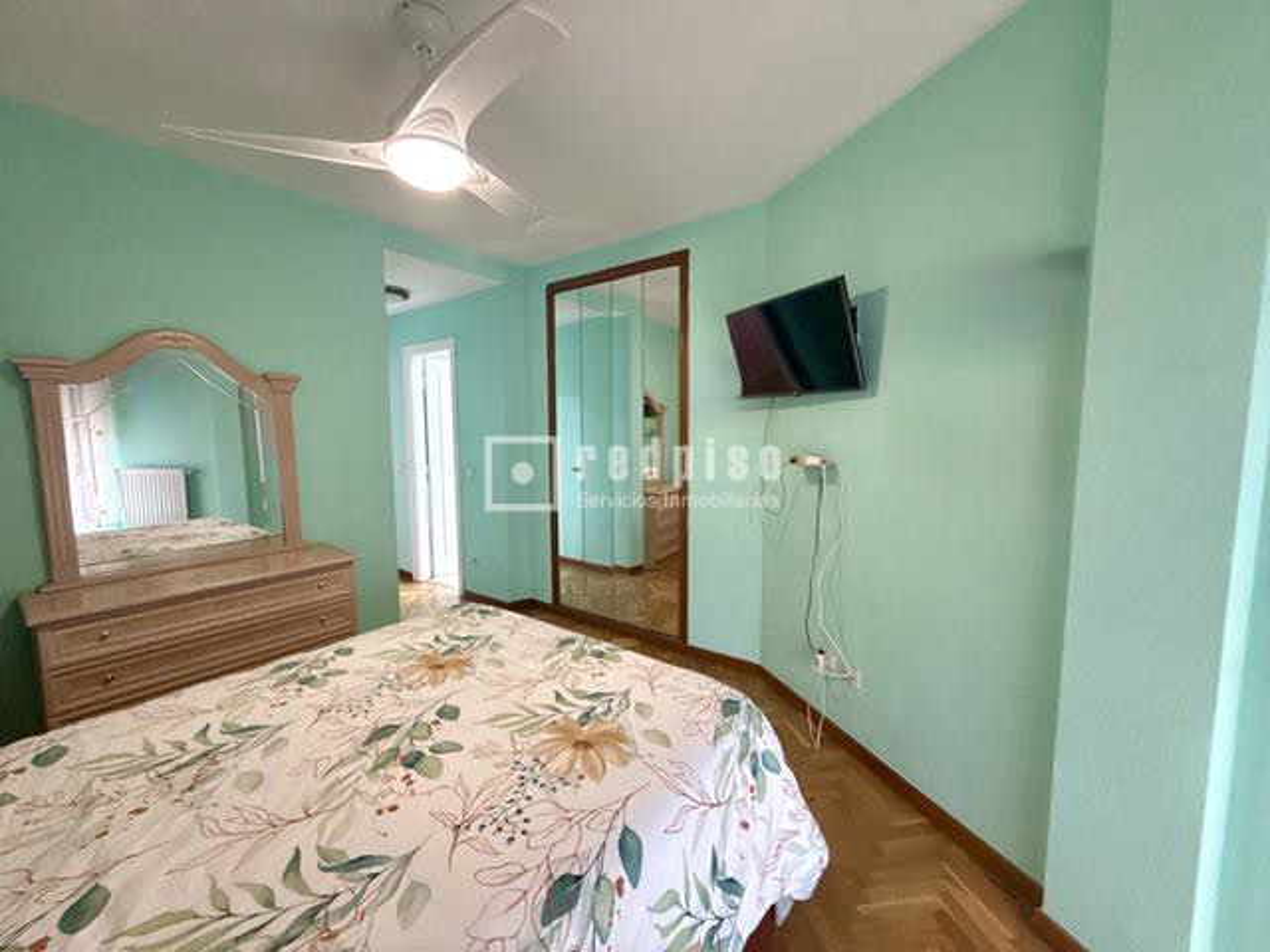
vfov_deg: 85.7
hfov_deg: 102.1
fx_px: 514
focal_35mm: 14
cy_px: 476
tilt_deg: -3.9
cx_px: 635
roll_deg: +0.4
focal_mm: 2.22
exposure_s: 1/50
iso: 320
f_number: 2.2
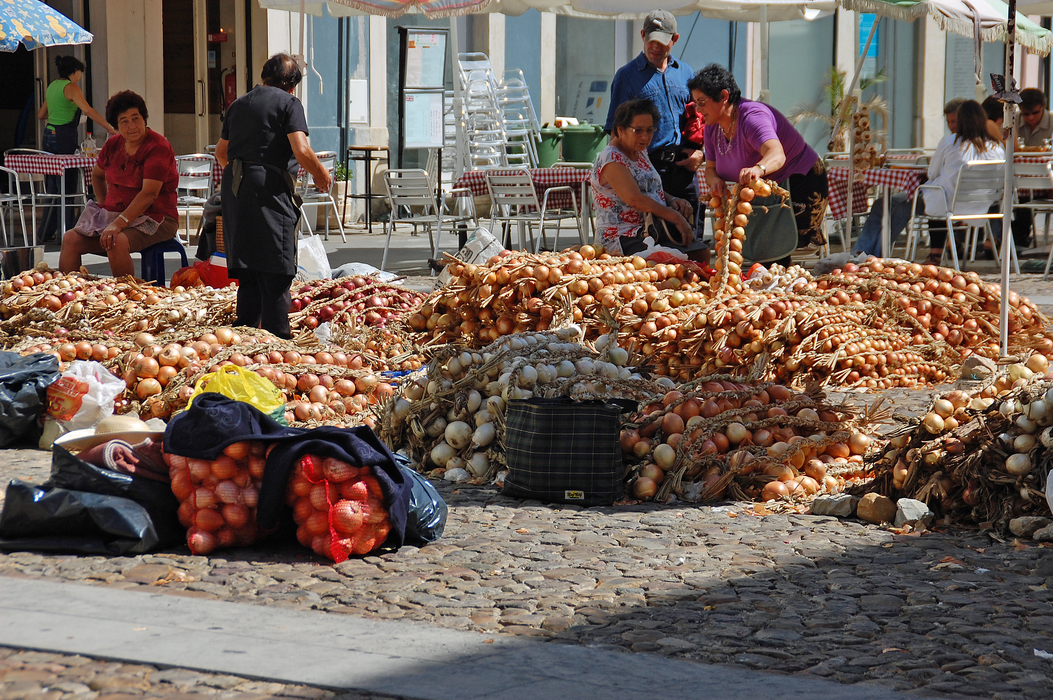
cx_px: 526
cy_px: 350
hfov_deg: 17.1
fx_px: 3507
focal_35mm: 120
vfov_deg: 11.4
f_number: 7.1
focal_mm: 80
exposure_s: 1/800
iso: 200
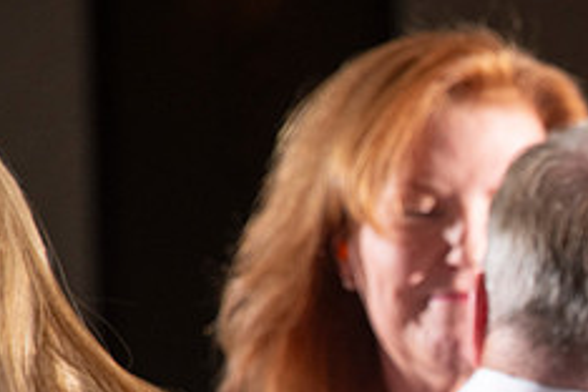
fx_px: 14748
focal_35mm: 903
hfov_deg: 2.3
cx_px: 854
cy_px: 542
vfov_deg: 1.5
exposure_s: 1/160
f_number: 9
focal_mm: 300
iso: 800
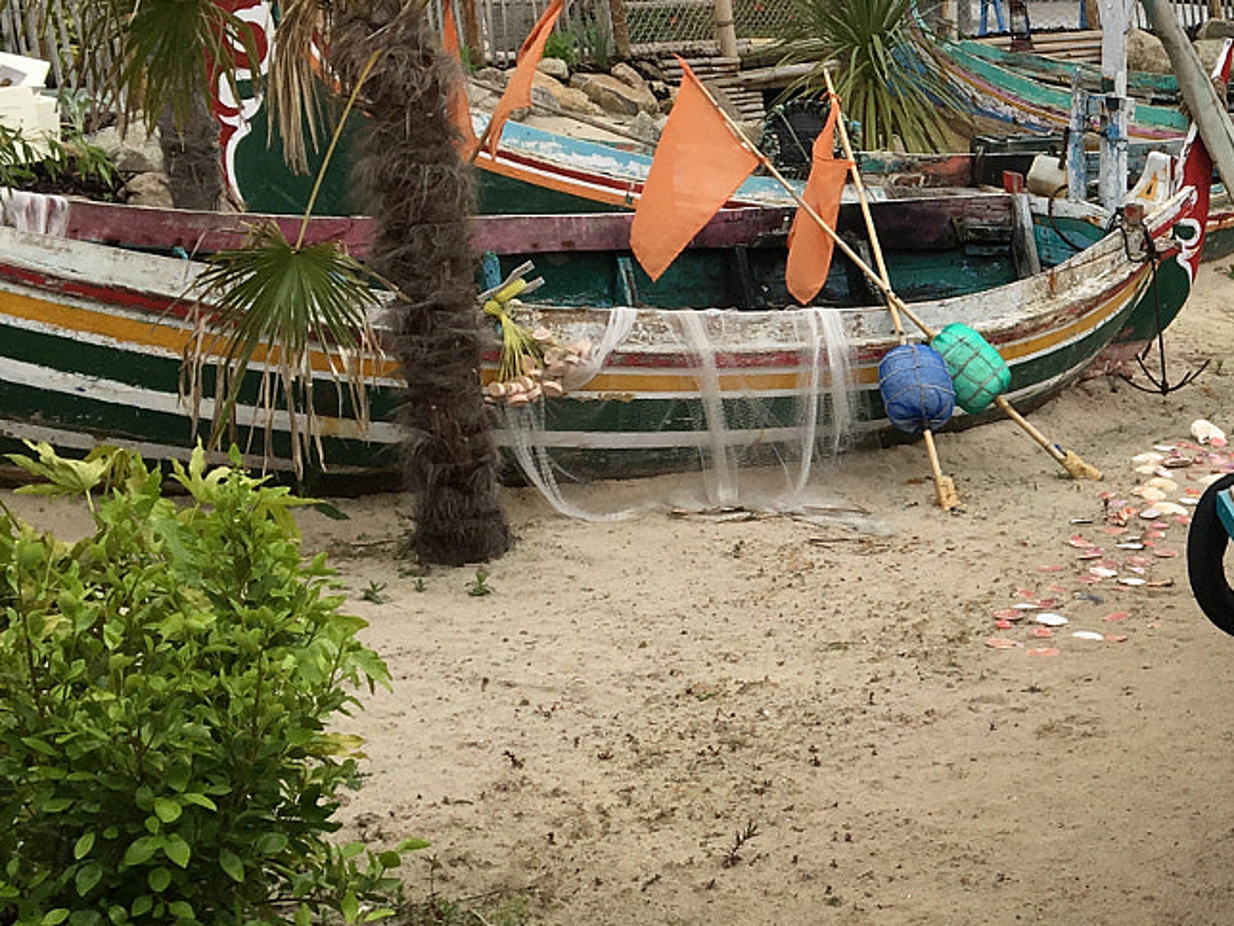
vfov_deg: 20.4
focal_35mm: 72
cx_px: 1405
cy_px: 516
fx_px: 2567
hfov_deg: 24.9
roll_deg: +3.4
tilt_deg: -11.7
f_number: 2.2
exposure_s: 1/810
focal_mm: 4.15
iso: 25
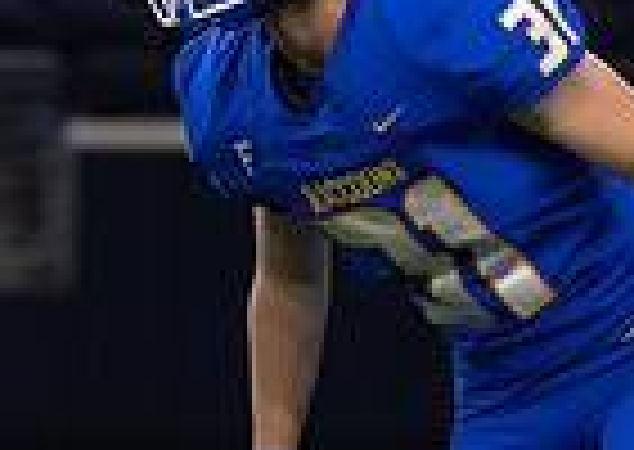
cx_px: 510
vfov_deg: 1.9
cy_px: 388
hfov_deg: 2.7
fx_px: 13562
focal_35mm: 755
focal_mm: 122
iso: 1600
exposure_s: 1/1250
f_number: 2.8
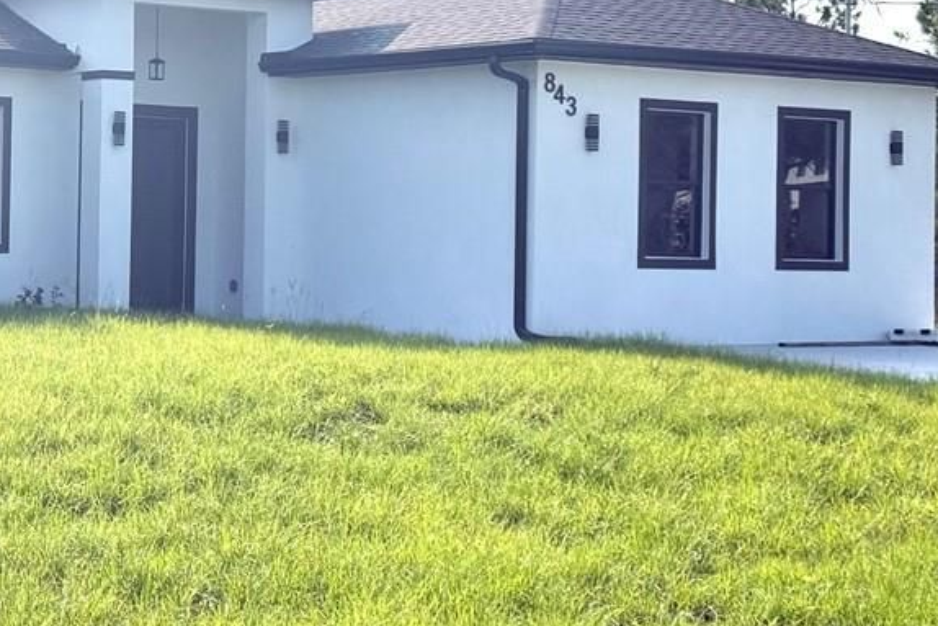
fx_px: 2319
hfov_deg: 22.4
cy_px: 157
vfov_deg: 15.3
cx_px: 114
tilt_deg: +2.7
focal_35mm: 89
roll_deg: -0.8
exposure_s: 1/11364
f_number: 1.78
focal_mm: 6.76
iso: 80
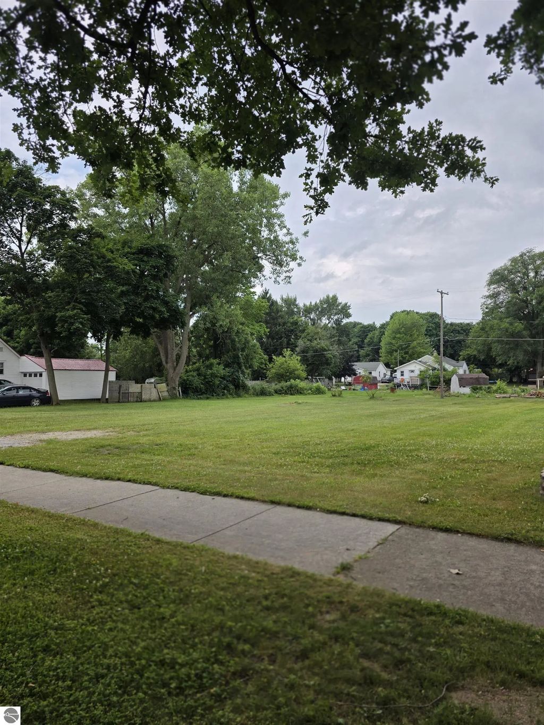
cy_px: 362
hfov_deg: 58.9
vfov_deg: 73.9
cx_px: 272
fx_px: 482
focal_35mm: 23
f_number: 1.7
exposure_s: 1/1372
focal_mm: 6.3
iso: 80
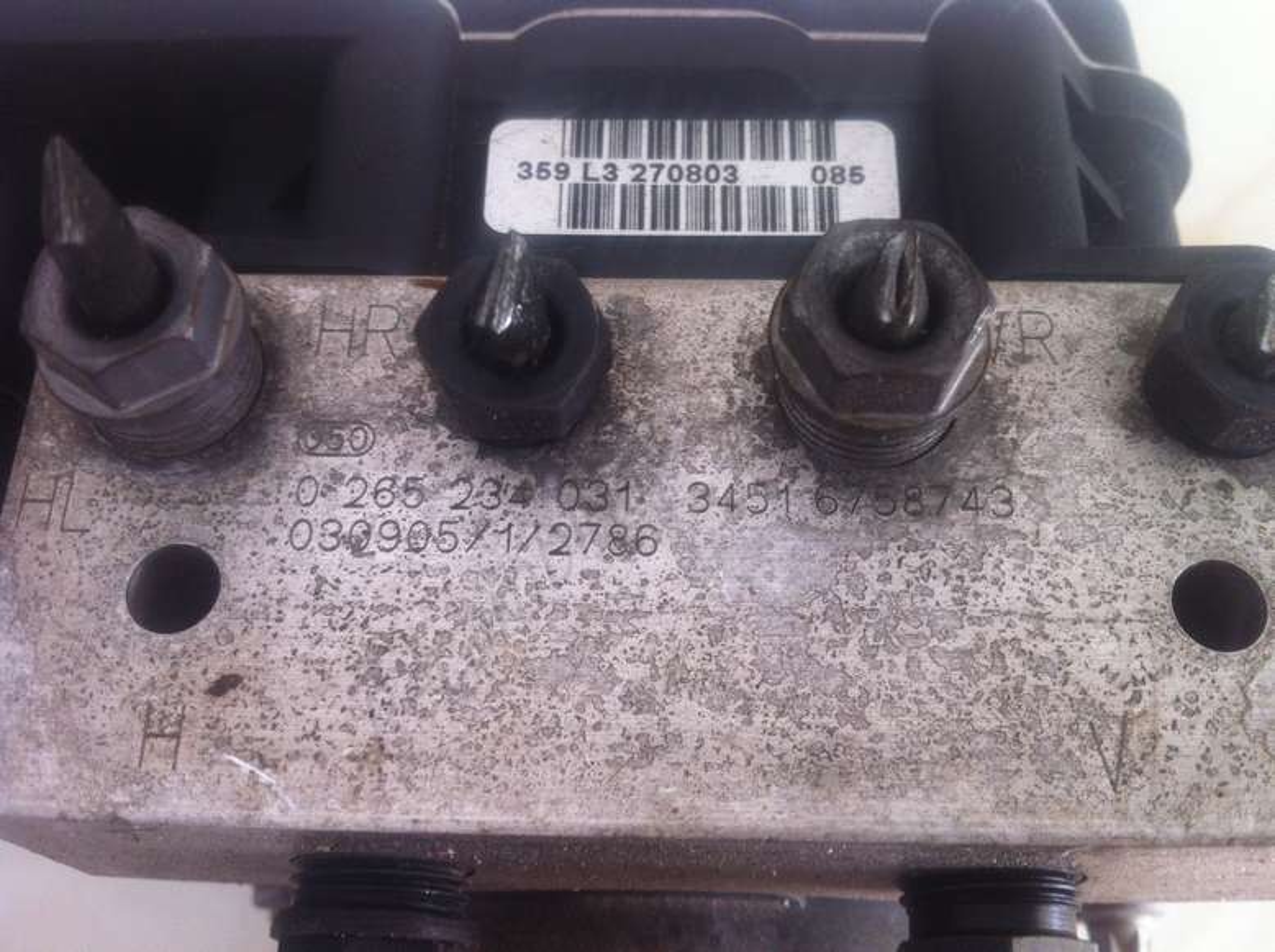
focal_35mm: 35
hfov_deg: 52.7
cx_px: 638
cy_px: 476
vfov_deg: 40.6
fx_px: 1287
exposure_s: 1/30
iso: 80
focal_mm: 3.85
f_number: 2.8
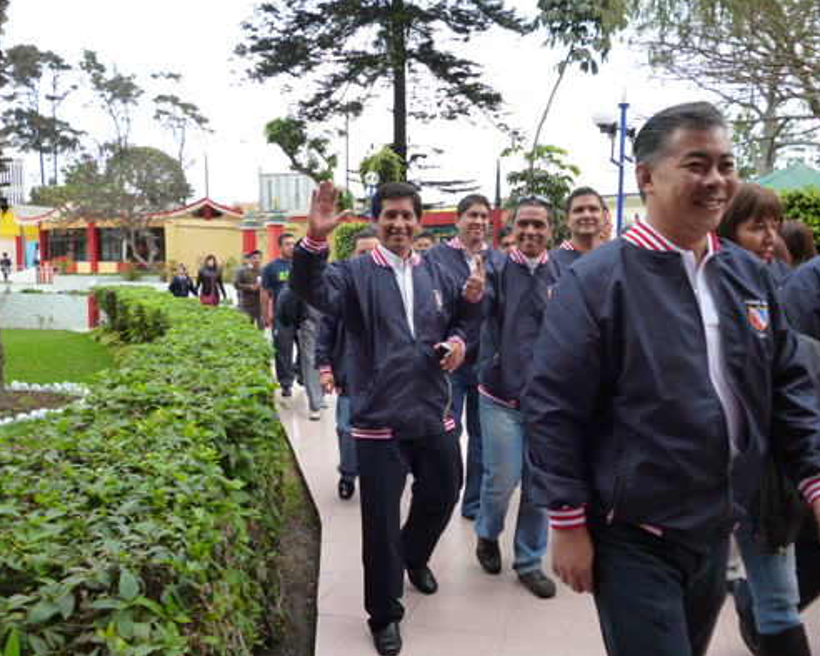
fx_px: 728
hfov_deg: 58.7
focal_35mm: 30
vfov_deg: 48.5
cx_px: 437
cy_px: 321
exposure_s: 1/160
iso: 160
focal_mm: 5
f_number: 3.1
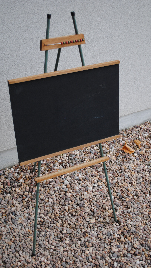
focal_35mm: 47
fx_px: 331
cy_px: 135
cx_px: 73
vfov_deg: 44.1
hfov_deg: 25.7
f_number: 4.5
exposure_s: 1/60
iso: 200
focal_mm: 29
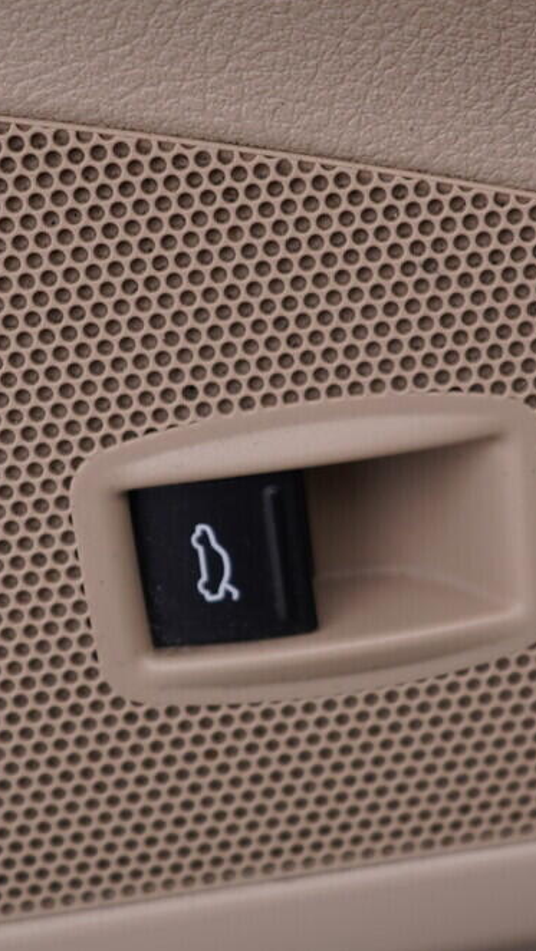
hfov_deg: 14.7
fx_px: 2069
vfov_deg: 25.9
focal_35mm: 82
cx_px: 328
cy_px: 454
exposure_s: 1/60
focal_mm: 24
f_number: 3.5
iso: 125
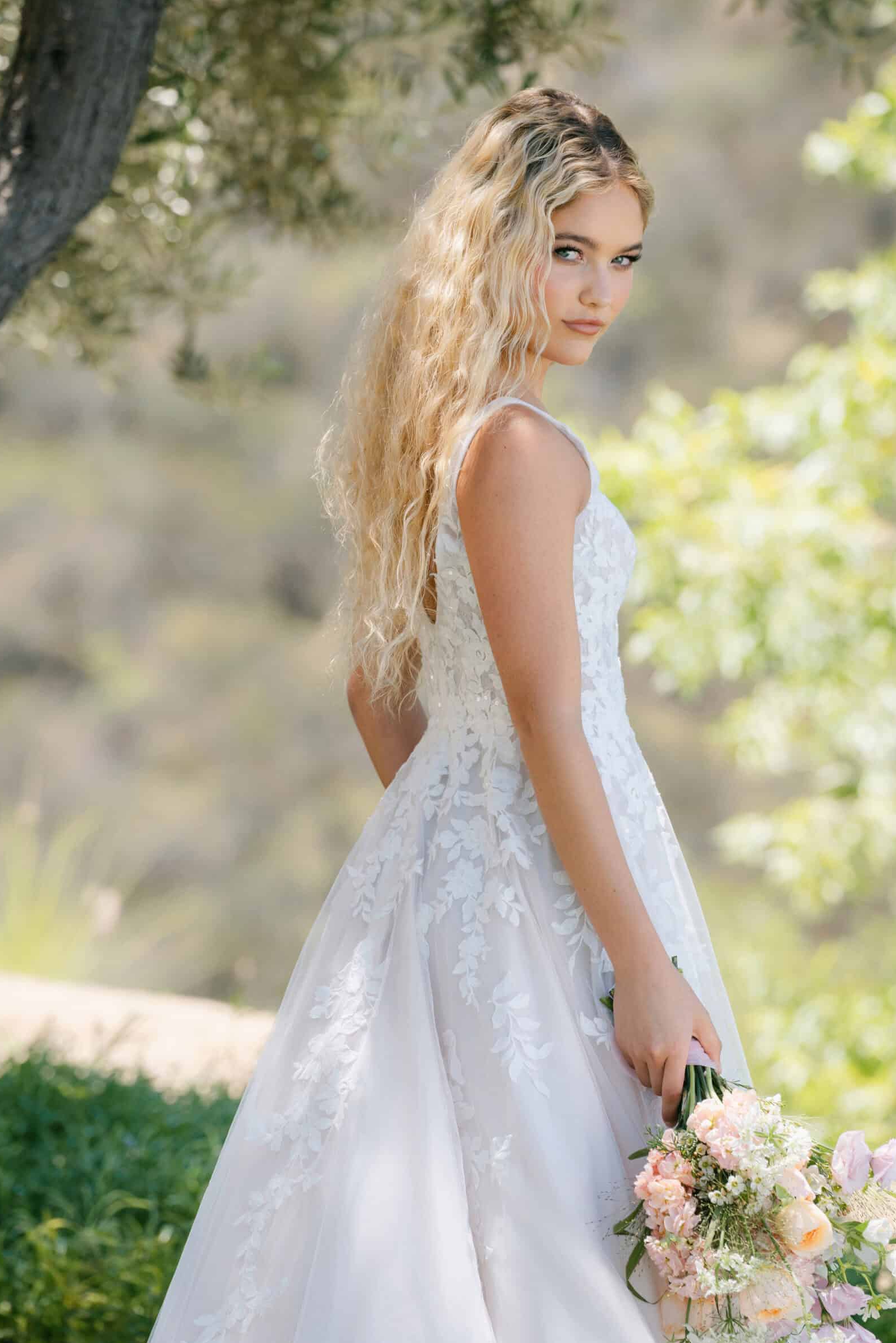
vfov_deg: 9.5
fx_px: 8060
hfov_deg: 6.4
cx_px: 469
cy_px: 652
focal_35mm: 216
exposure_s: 1/640
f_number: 4.5
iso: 250
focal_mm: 200
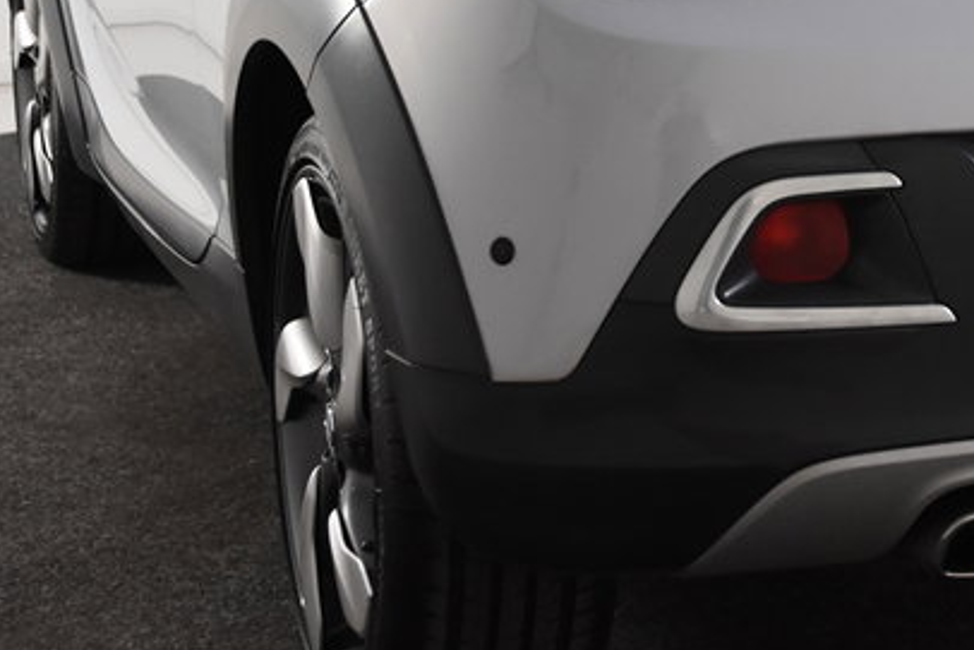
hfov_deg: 17.1
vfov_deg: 11.6
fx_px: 3174
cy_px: 1
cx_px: 979
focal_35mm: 117
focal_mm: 31
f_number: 5
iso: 1600
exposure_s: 1/100
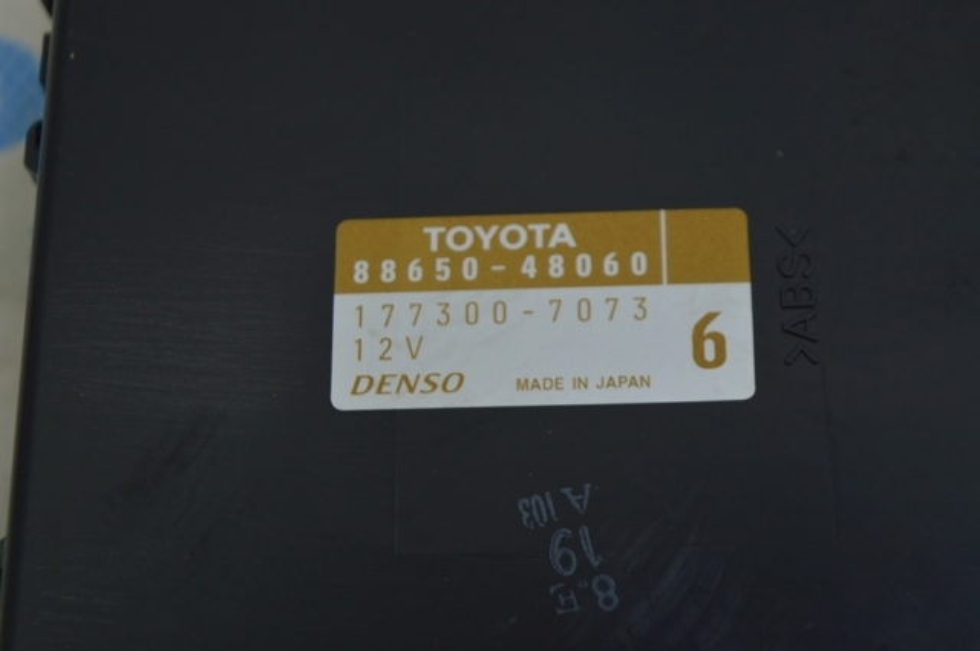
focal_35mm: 82
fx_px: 2243
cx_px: 490
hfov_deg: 24.6
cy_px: 326
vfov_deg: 16.5
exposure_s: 1/50
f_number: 5.6
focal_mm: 55
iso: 400
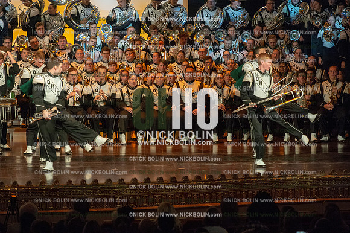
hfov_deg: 10.6
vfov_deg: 7.0
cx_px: 175
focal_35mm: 195
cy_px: 116
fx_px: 1895
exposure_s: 1/320
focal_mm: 195
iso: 8000
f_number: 5.6
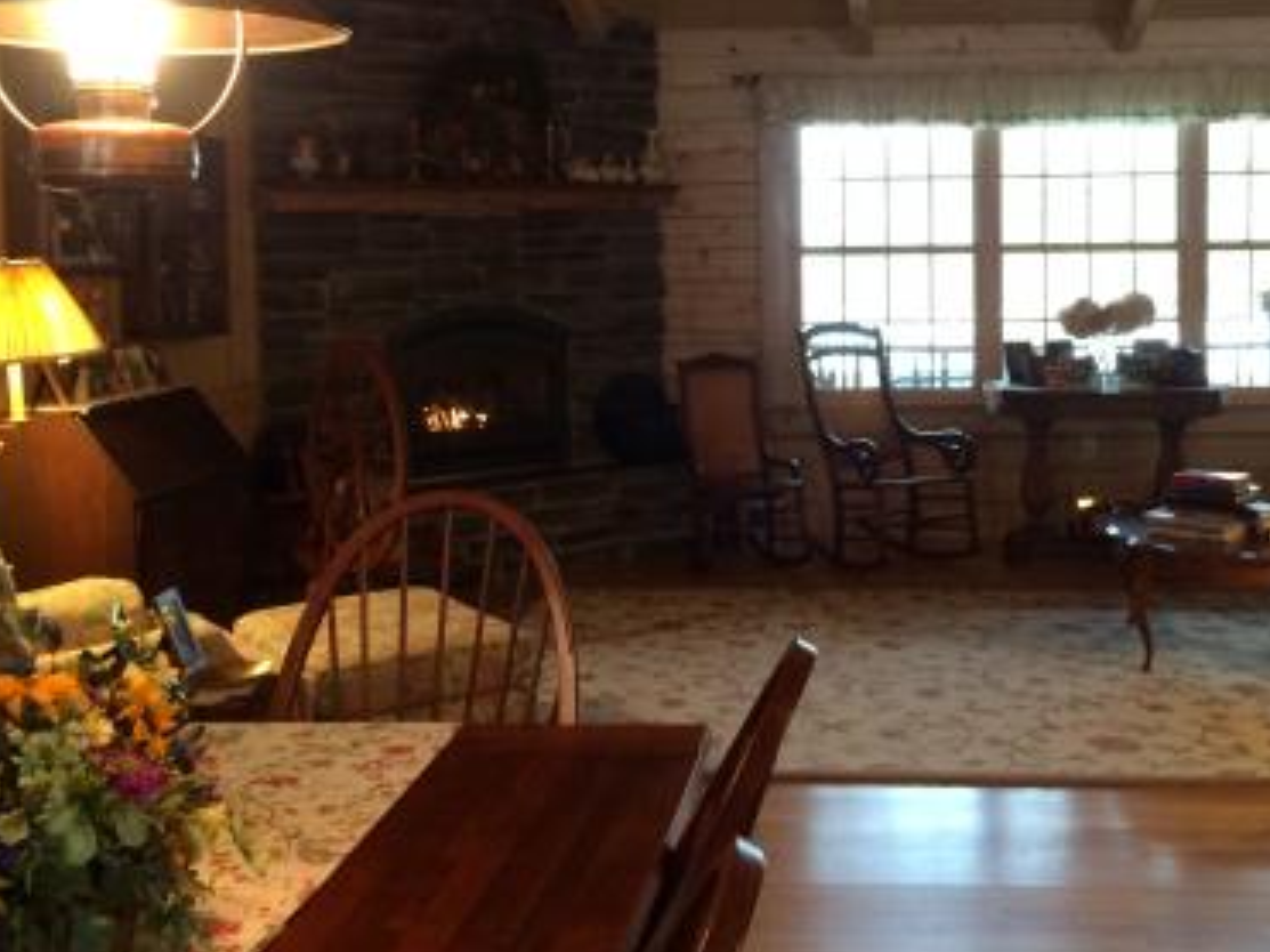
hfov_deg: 40.2
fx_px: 1724
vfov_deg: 30.7
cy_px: 356
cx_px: 798
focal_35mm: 47
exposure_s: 1/30
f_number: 2.2
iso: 200
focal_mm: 4.12
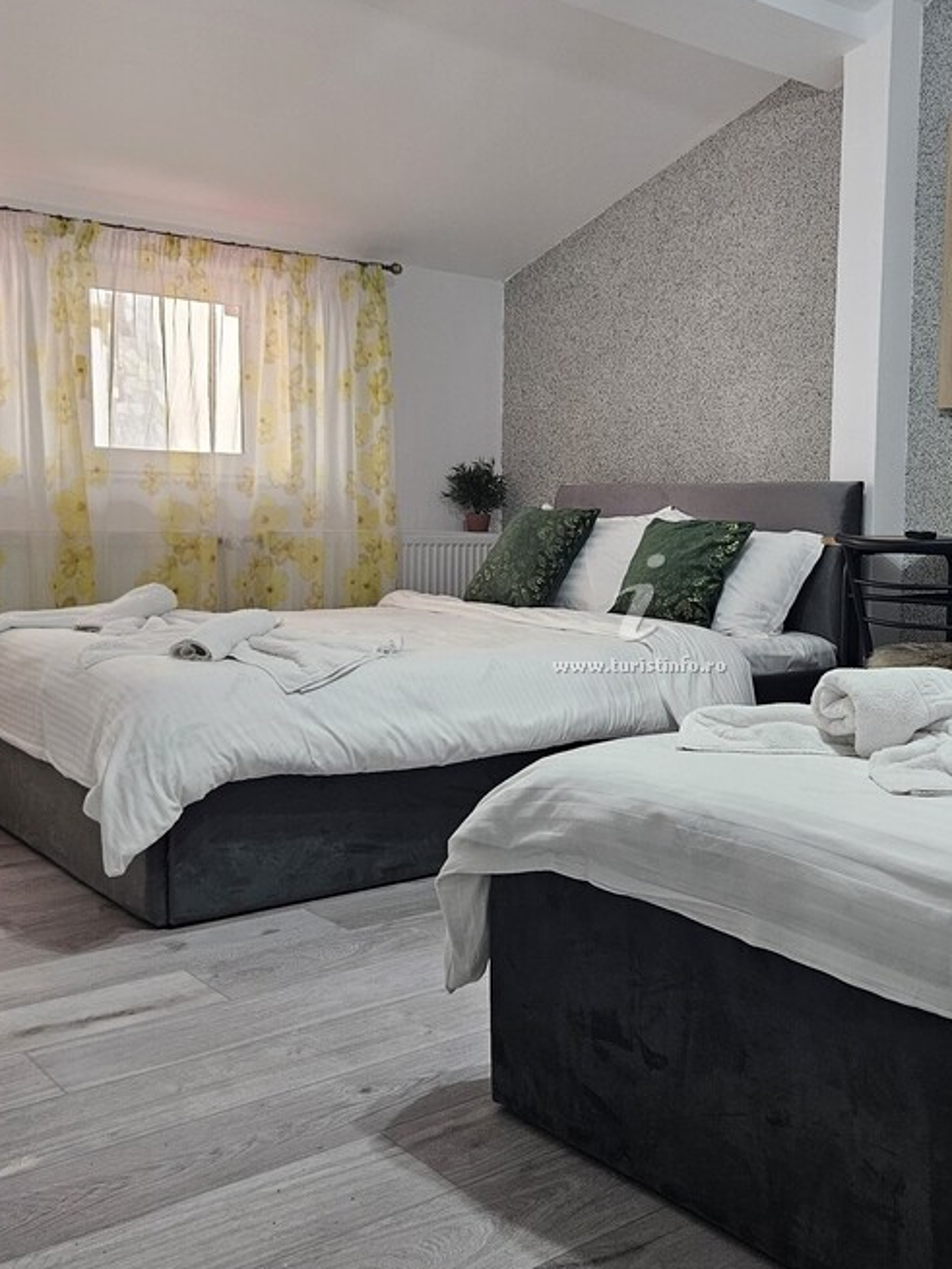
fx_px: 1319
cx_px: 659
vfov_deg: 51.3
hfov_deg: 39.1
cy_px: 631
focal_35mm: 36
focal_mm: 5.4
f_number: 1.8
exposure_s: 1/142
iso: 500
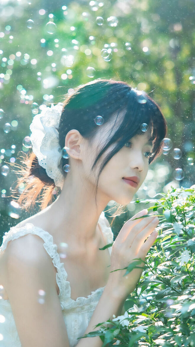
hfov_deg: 12.9
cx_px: 115
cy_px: 210
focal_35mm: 94
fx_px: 865
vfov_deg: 22.7
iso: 200
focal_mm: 67
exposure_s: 1/200
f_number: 2.8
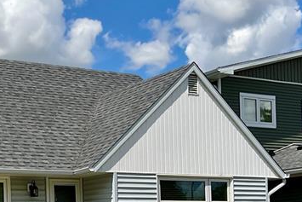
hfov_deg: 22.7
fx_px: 730
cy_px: 242
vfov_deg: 15.2
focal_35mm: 87
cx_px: 24
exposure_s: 1/3322
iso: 20
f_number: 1.8
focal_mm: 3
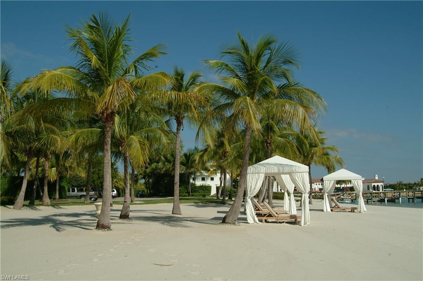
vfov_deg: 36.8
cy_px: 140
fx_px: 423
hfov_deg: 53.1
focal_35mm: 36
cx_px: 212
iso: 100
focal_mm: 24
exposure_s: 1/250
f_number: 8
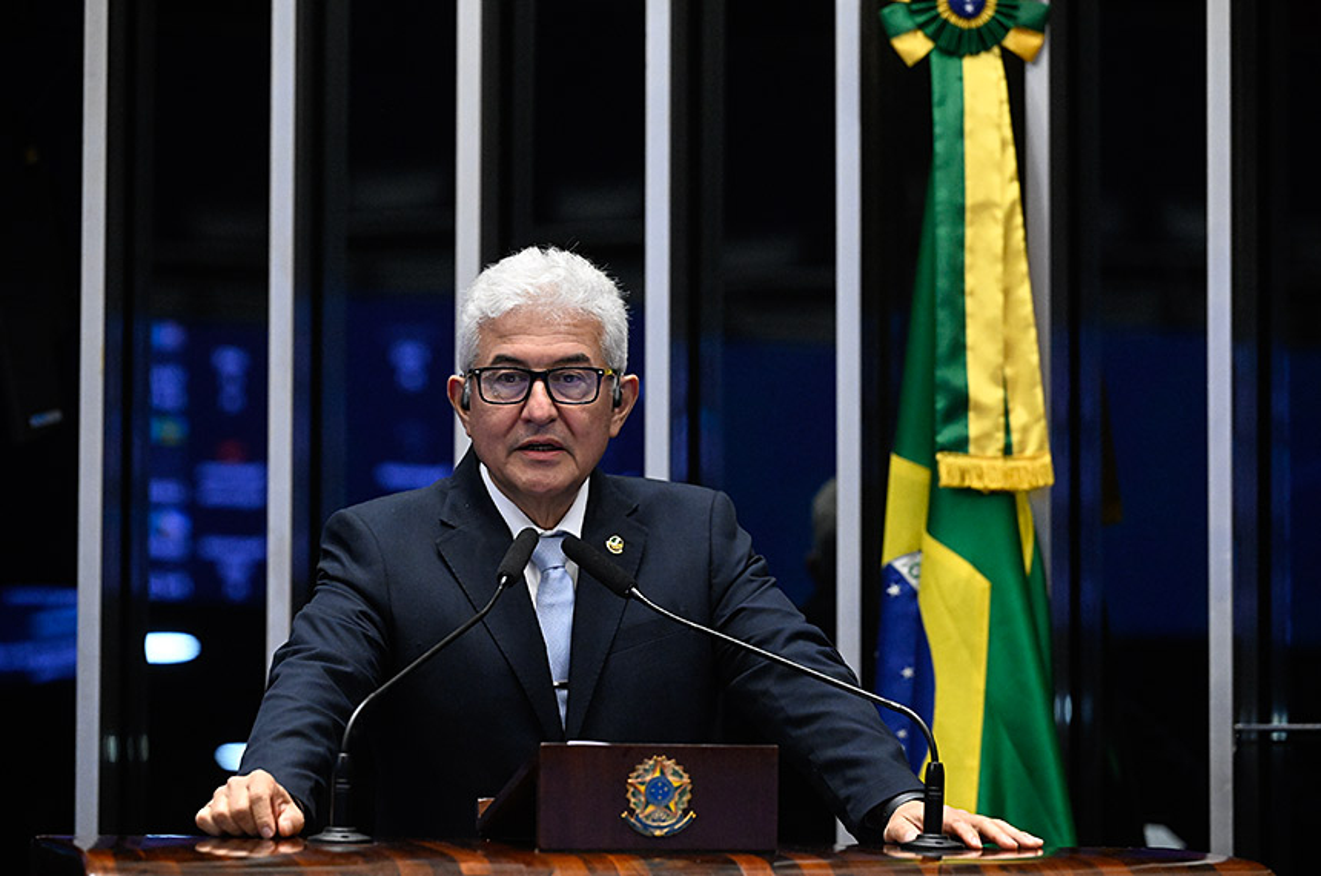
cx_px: 660
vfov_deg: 9.1
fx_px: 5494
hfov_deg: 13.7
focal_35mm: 150
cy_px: 438
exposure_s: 1/200
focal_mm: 150
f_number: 4
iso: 6400
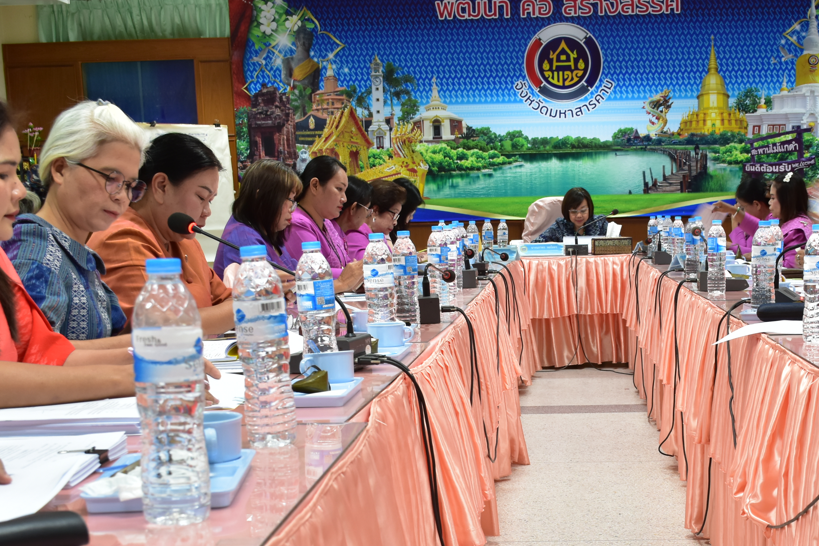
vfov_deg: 22.7
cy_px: 421
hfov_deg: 33.6
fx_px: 1342
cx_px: 562
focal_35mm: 59
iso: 560
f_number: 6.3
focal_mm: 24
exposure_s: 1/15
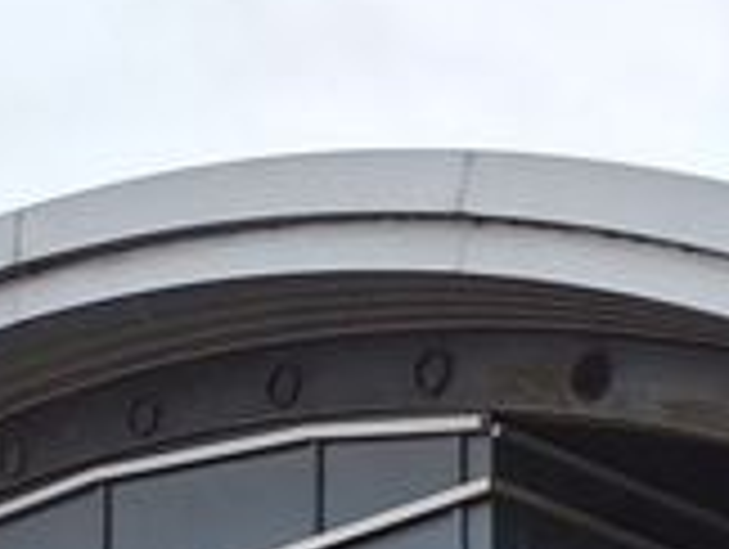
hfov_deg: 10.6
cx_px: 1467
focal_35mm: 171
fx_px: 3607
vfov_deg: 7.8
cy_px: 1519
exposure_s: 1/236
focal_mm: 4.69
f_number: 1.8
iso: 32
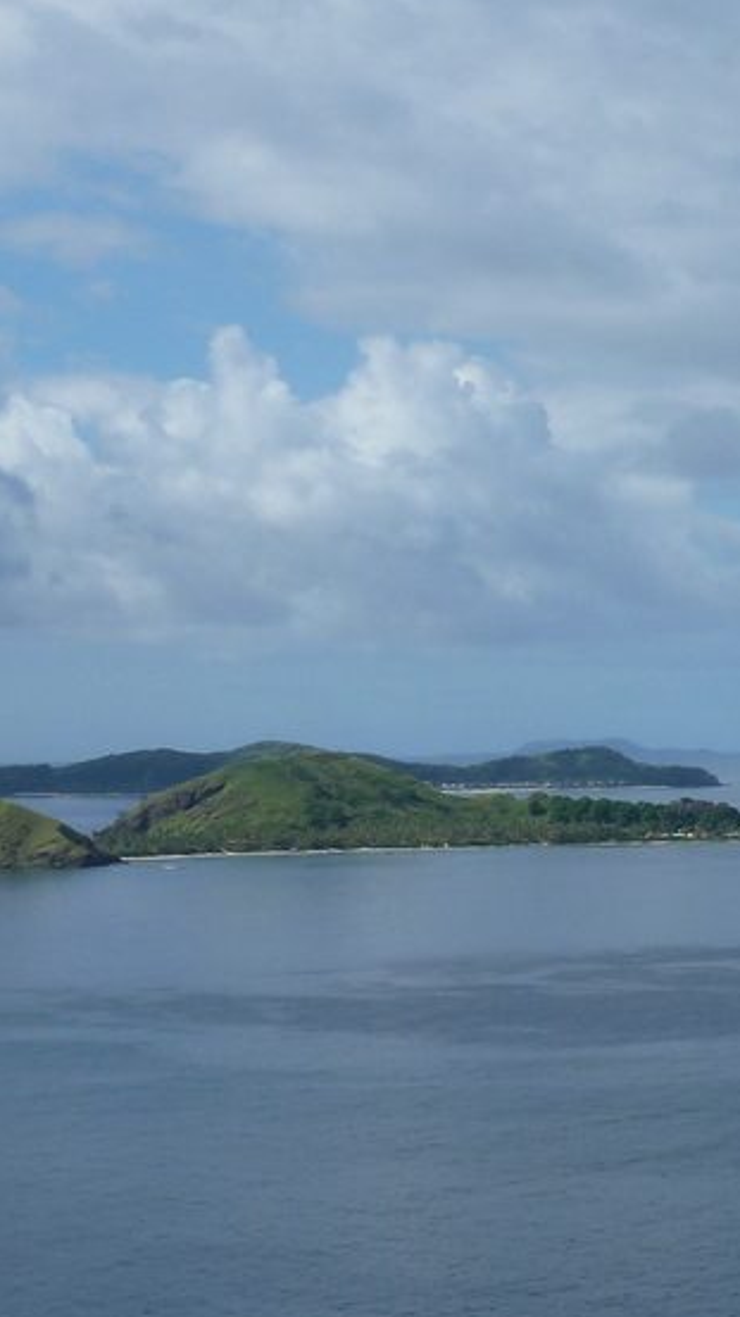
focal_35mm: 104
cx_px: 471
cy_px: 786
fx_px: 3628
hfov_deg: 11.6
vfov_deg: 20.5
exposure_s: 1/500
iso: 80
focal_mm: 7.3
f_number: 5.6
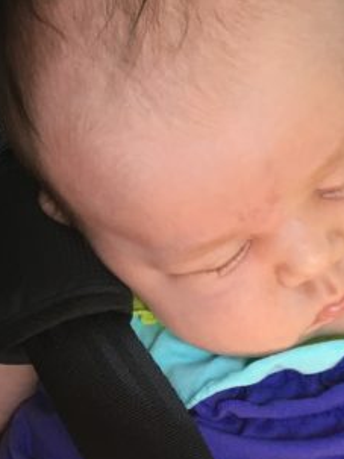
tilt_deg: -47.3
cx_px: 189
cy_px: 433
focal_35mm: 98
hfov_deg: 15.1
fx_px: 1299
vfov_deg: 19.6
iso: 40
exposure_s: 1/30
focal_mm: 4.15
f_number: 2.2
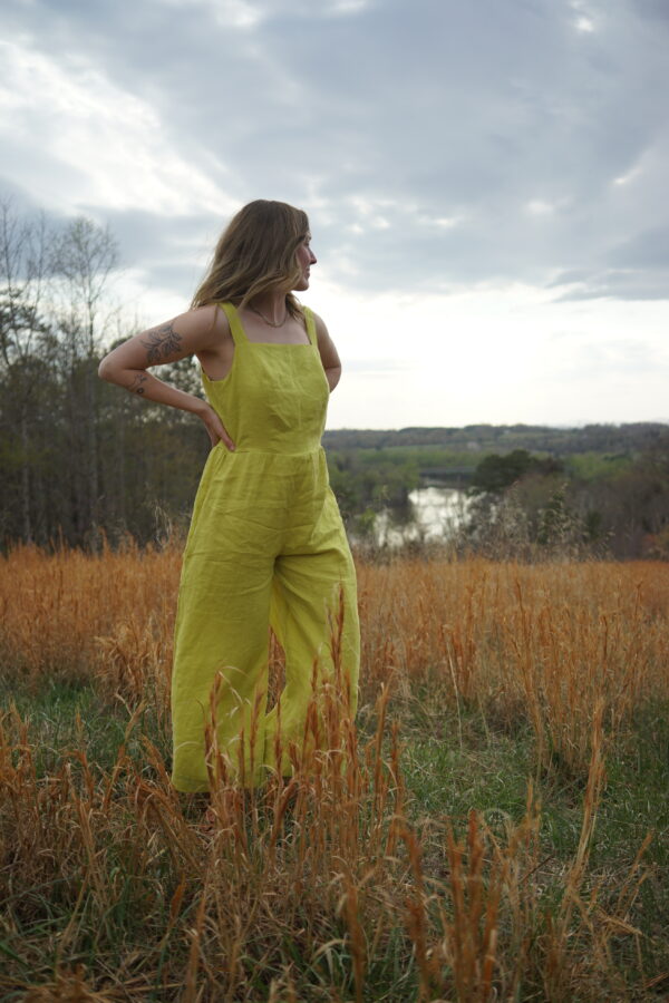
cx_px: 334
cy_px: 502
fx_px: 976
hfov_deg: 37.9
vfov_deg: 54.4
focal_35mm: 35
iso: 100
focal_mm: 35
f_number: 3.2
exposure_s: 1/1250
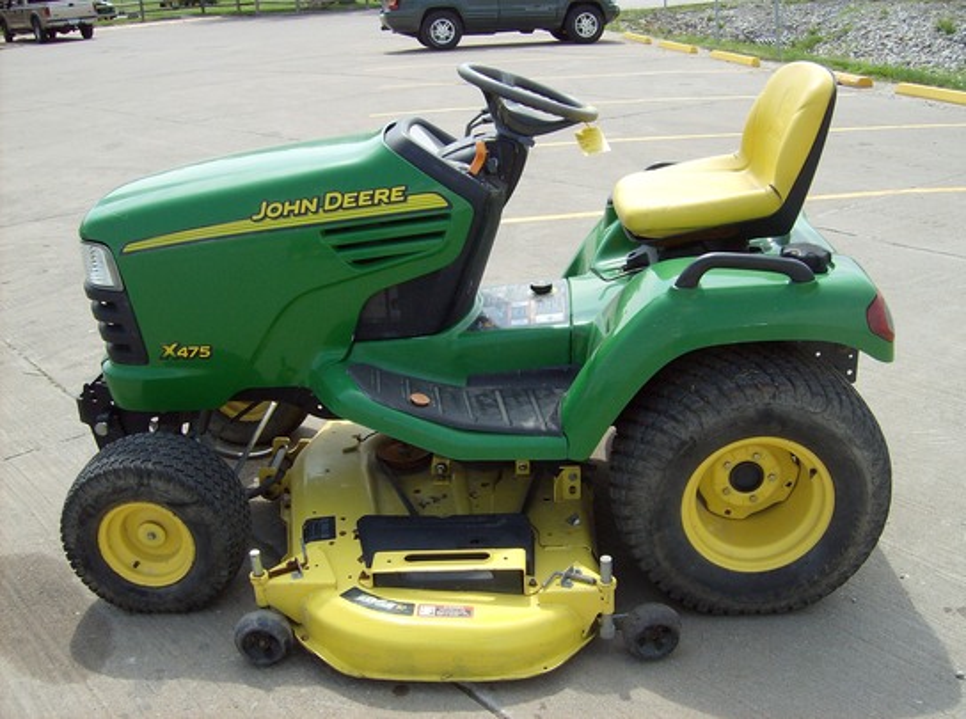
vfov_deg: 39.5
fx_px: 1002
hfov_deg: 51.5
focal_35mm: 36
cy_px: 360
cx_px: 483
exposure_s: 1/467
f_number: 4.7
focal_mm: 6
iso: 100
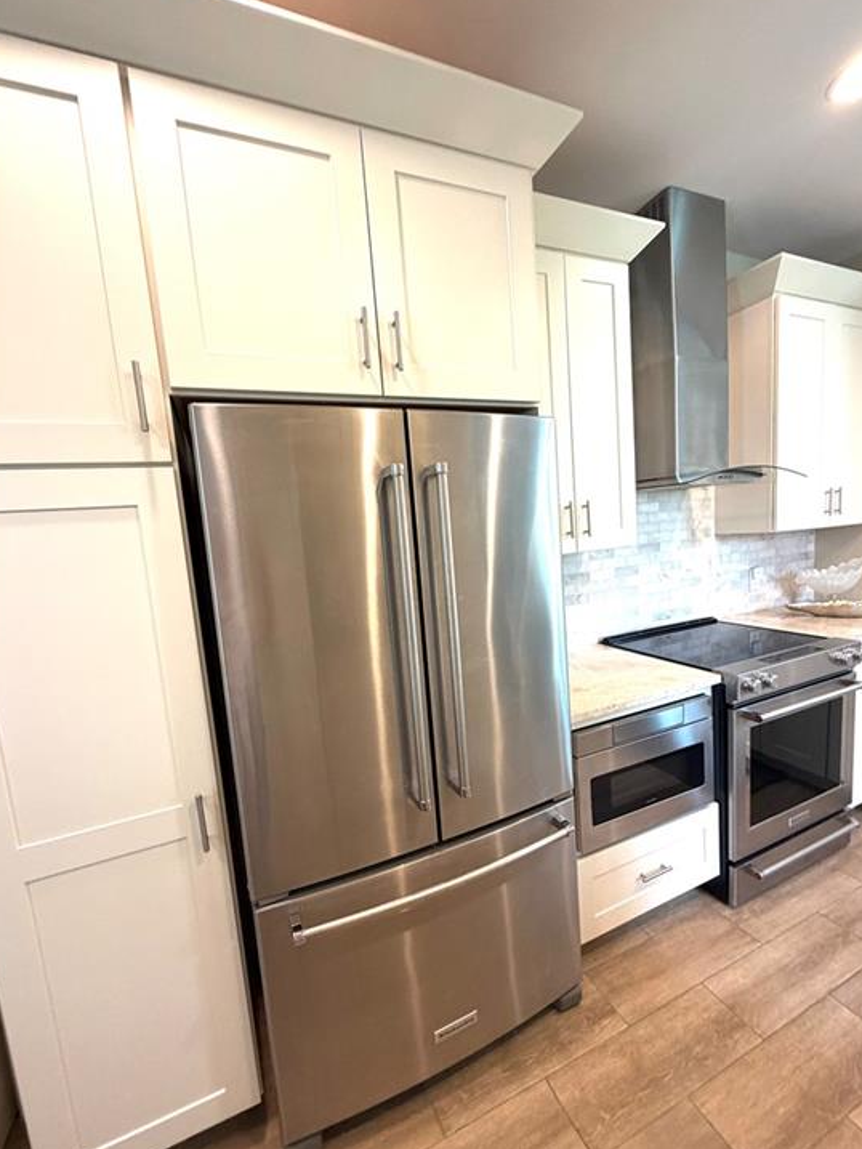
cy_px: 593
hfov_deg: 81.7
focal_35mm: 15
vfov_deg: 98.1
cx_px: 442
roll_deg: +6.3
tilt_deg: -5.5
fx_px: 498
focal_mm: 2.22
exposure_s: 1/60
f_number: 2.2
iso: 200
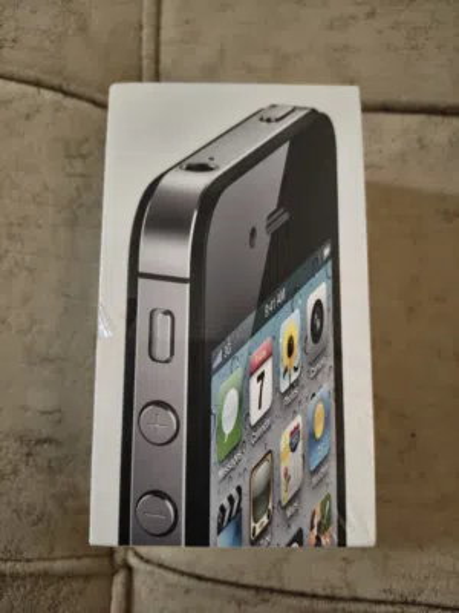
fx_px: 407
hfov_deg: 58.9
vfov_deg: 73.9
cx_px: 230
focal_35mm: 23
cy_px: 306
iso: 2452
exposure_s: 1/24
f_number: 1.8
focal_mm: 5.56
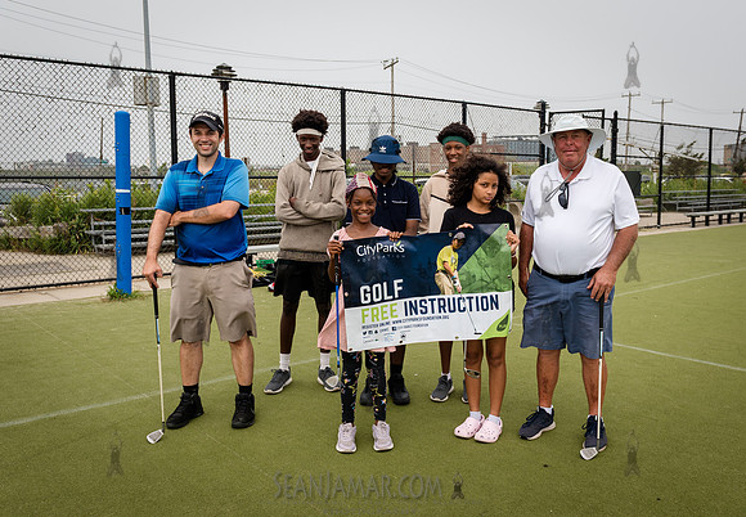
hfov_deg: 56.2
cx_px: 408
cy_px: 239
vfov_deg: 40.6
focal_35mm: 33
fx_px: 698
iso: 200
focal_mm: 26
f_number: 5
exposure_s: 1/1250
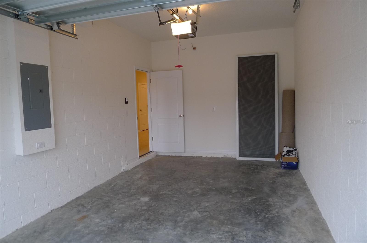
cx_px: 184
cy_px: 122
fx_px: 244
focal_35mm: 24
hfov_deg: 73.8
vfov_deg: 53.0
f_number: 2
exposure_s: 1/60
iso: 200
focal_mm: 5.1
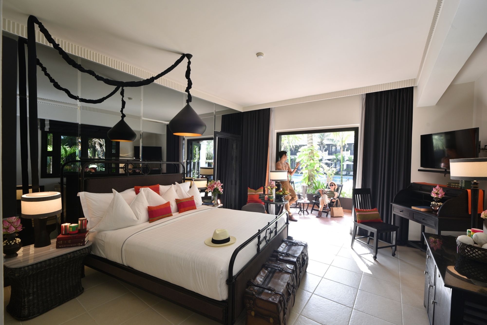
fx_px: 203
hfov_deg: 100.4
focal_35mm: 15
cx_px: 244
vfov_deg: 77.4
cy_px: 162
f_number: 9
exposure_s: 1/20
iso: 200
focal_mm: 15
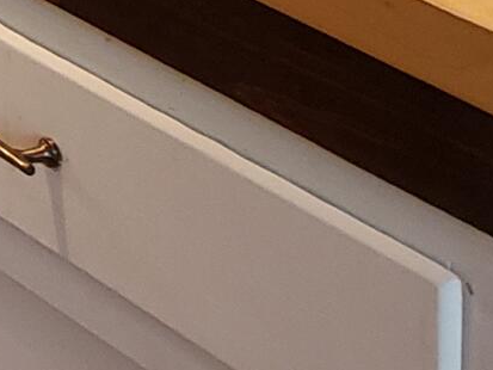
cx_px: -1148
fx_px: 2693
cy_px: -800
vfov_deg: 6.9
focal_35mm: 189
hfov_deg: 8.3
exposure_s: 1/24
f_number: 2.4
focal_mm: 4.3
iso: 320
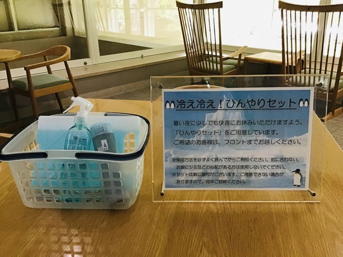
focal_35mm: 31
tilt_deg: -23.7
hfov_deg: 58.4
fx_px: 307
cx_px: 172
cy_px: 128
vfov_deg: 45.4
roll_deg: +0.0
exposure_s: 1/20
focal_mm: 3.3
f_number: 2.4
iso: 200
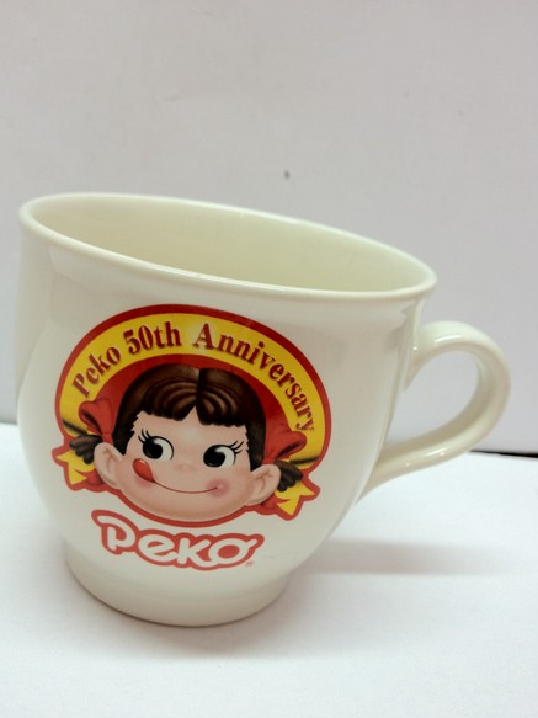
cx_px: 268
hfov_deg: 39.6
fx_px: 746
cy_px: 366
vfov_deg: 51.4
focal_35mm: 36
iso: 64
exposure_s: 1/20
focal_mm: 4.28
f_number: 2.4
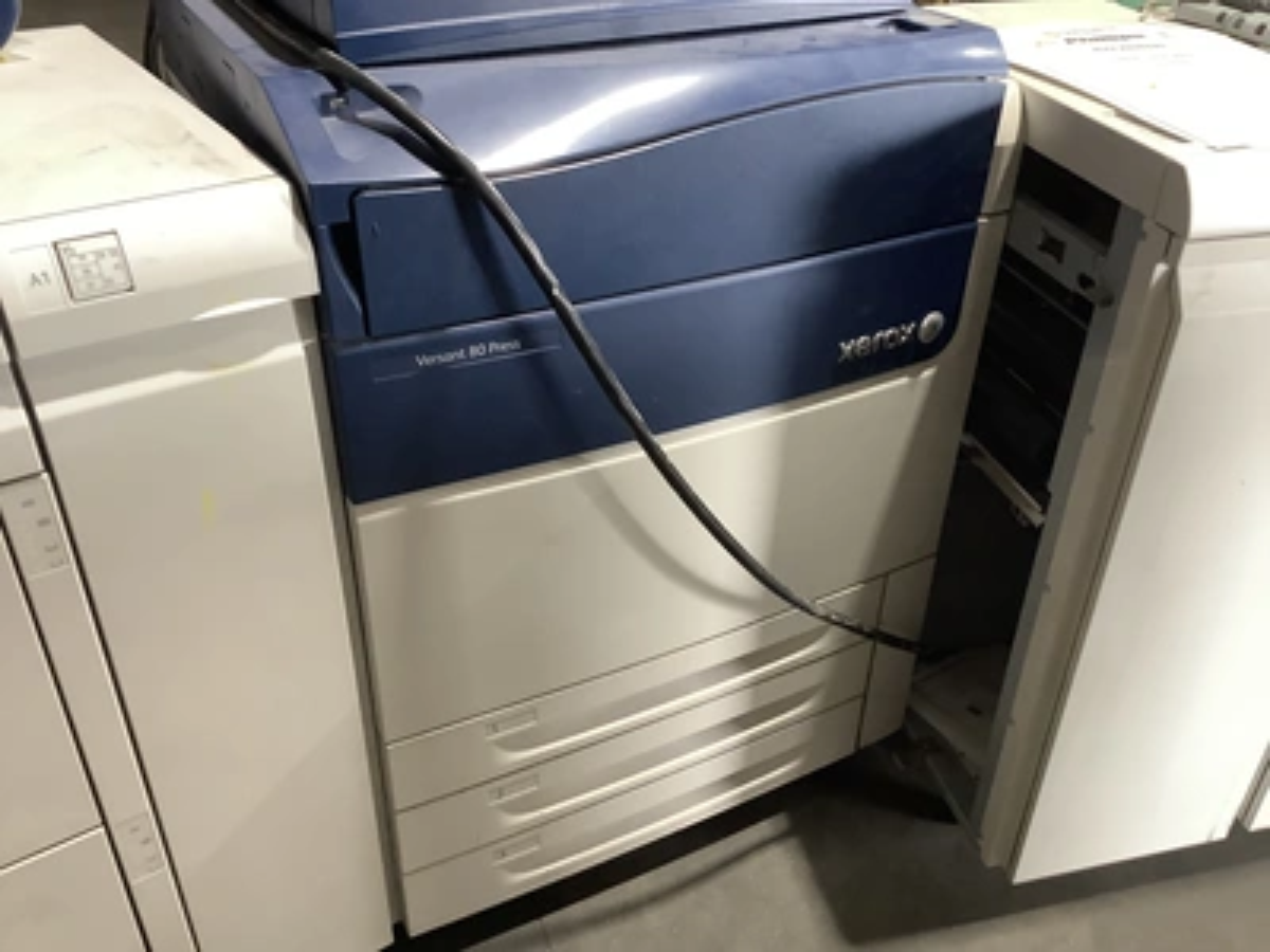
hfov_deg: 58.4
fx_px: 1137
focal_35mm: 31
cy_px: 476
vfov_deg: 45.4
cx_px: 635
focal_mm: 3.3
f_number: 2.4
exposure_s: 1/60
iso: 250
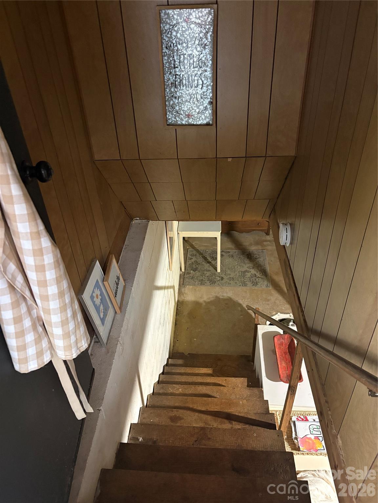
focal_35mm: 26
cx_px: 189
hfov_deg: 53.1
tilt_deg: -35.1
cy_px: 252
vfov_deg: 67.3
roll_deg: +3.7
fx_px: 379
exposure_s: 1/30
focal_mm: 5.96
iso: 640
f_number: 1.6
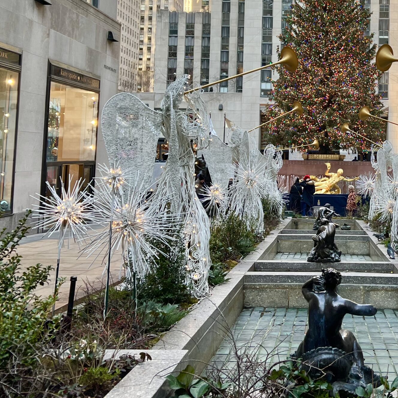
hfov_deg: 32.8
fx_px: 650
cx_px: 331
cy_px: 88
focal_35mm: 50
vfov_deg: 33.2
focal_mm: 5.7
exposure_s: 1/279
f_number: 1.5
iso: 40
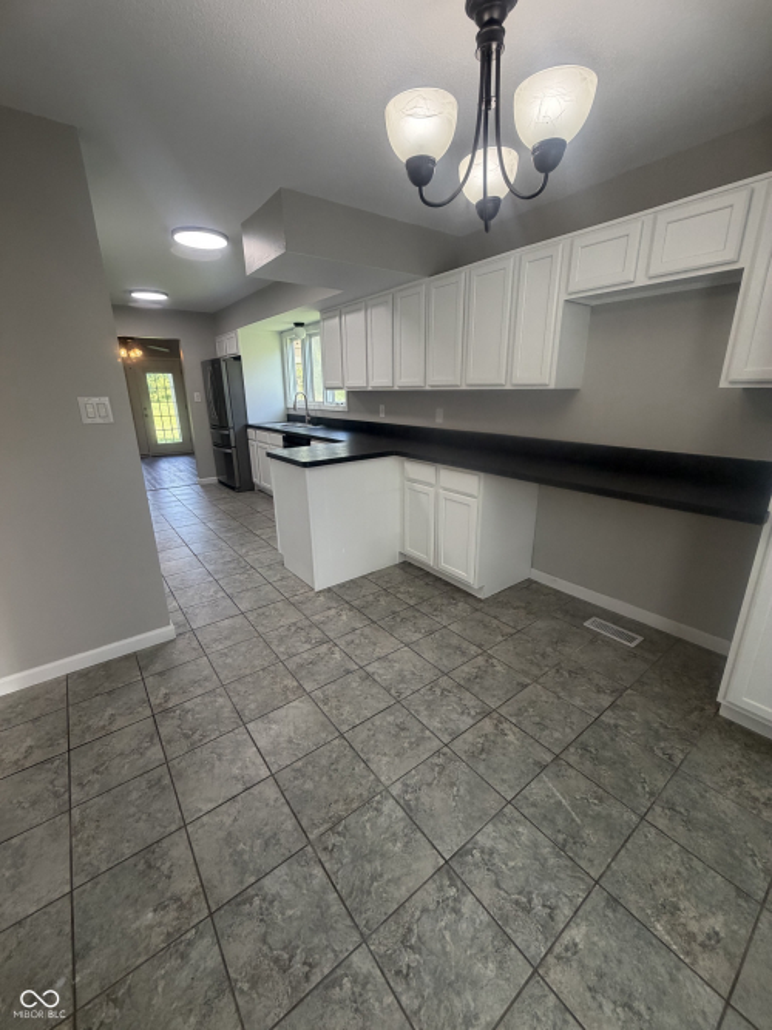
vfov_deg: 102.1
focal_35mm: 14
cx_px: 386
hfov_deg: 85.7
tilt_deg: -18.3
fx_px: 416
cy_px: 515
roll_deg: +1.0
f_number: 2.2
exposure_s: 1/120
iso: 160
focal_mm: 2.22
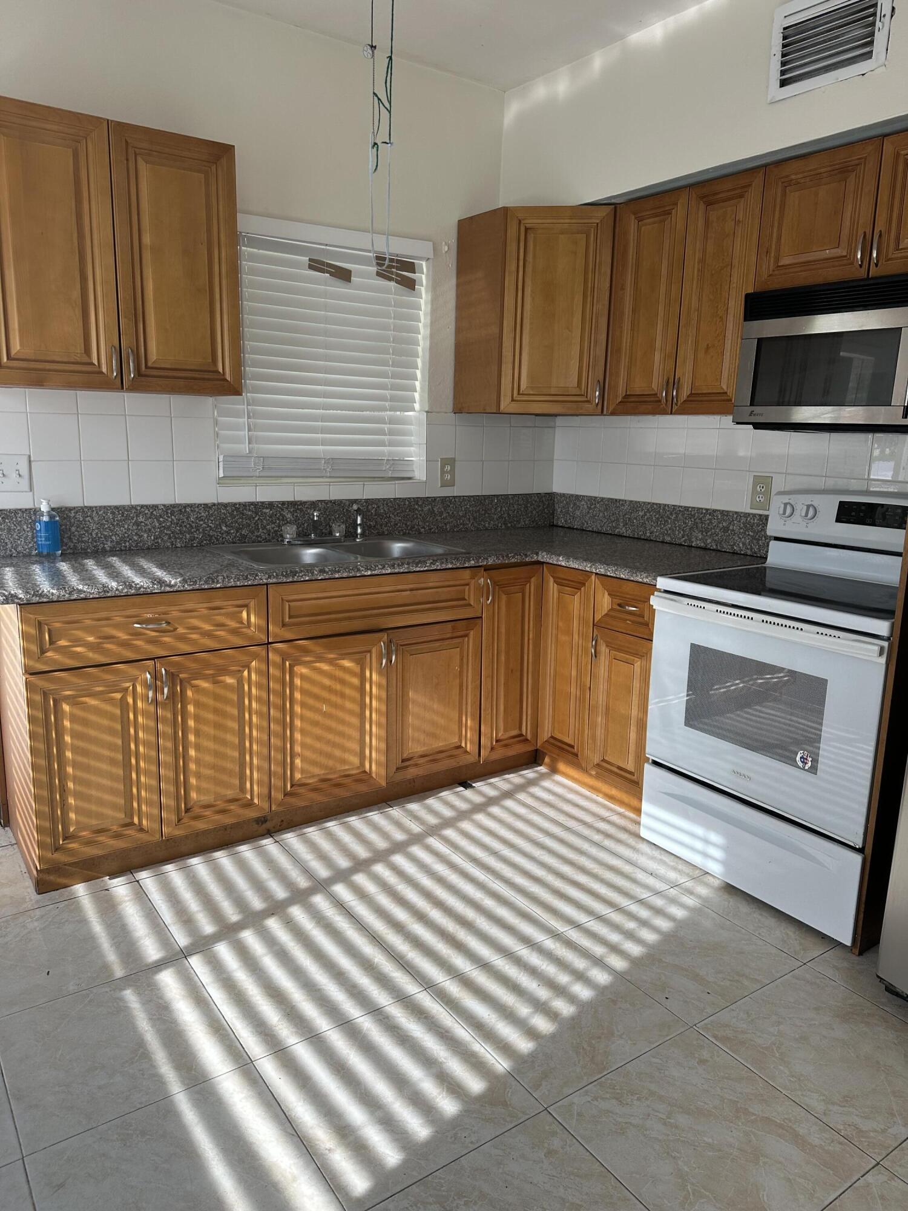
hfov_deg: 56.8
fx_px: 839
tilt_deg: -12.1
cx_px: 454
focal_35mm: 24
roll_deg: -1.9
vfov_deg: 71.6
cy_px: 606
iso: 80
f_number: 1.78
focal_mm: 6.86
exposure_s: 1/426
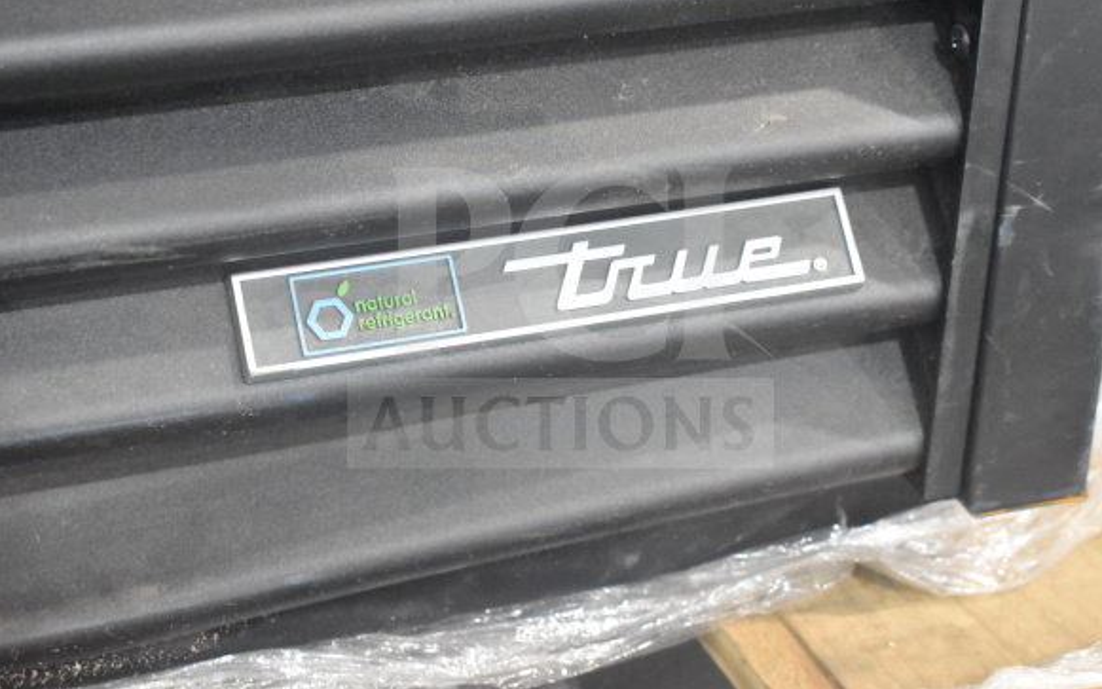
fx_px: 2312
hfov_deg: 26.8
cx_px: 560
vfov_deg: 16.9
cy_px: 318
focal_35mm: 77
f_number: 5.3
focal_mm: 48
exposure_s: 1/80
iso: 9000
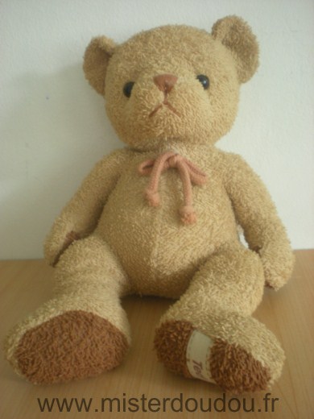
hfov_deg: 37.7
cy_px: 210
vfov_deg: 49.0
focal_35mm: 38
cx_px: 157
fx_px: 460
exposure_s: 1/10.4
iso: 200
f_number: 3.1
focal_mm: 6.3
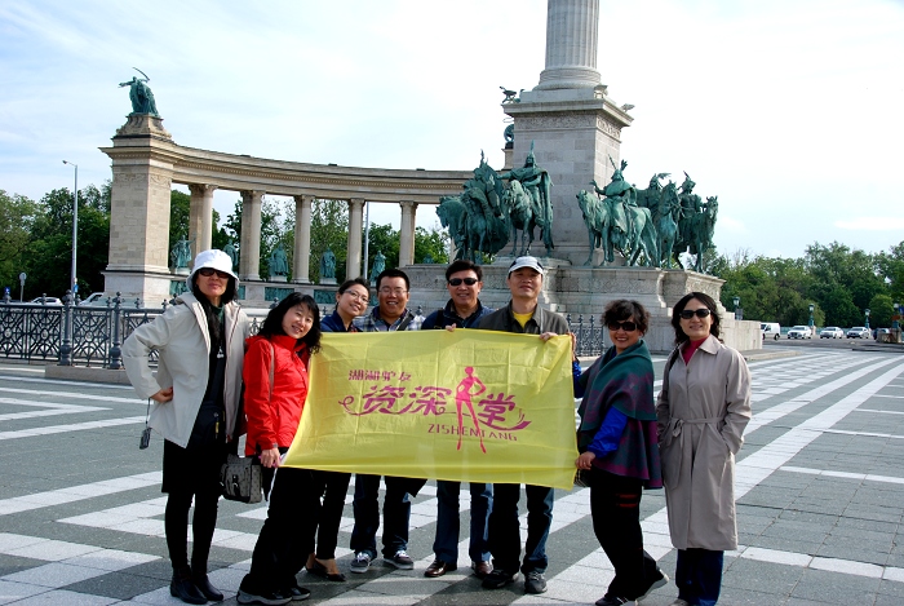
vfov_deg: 30.9
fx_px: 1094
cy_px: 303
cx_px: 452
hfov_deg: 44.9
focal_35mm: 44
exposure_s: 1/100
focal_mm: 29
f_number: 11
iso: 100
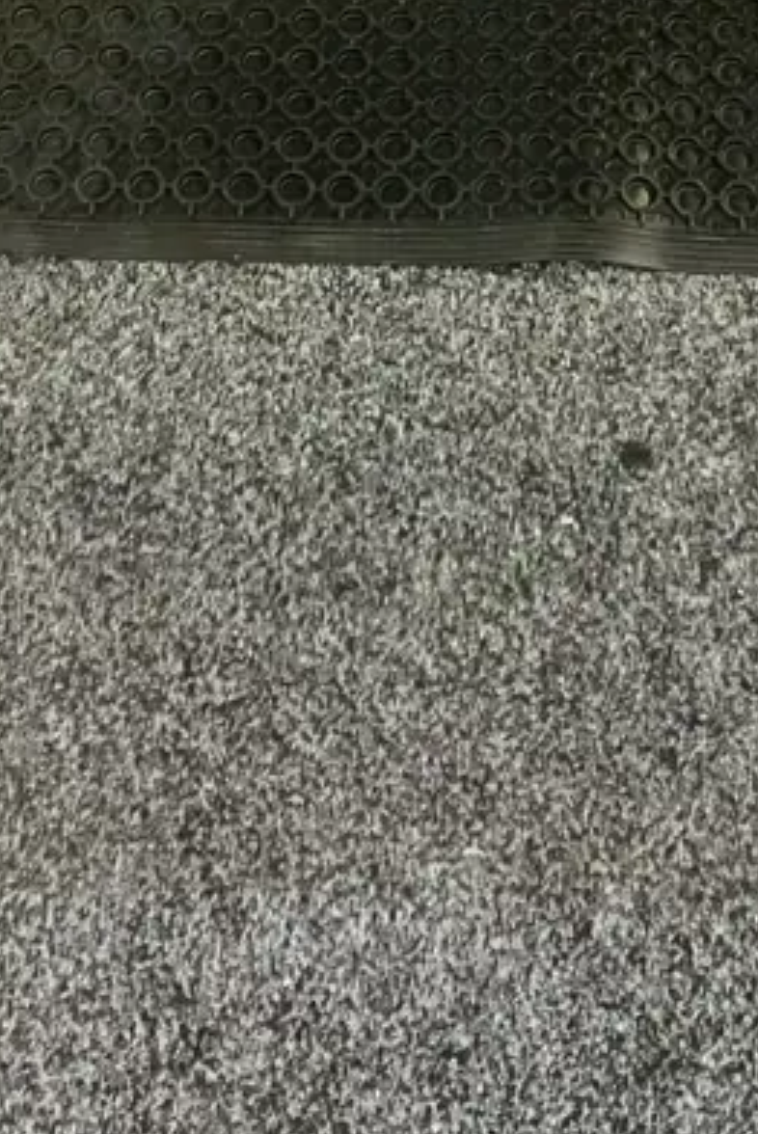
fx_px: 2396
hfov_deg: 18.0
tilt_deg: -44.1
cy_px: -307
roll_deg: +0.9
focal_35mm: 76
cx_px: 396
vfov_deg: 23.7
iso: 250
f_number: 1.8
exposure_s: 1/33
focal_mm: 3.99
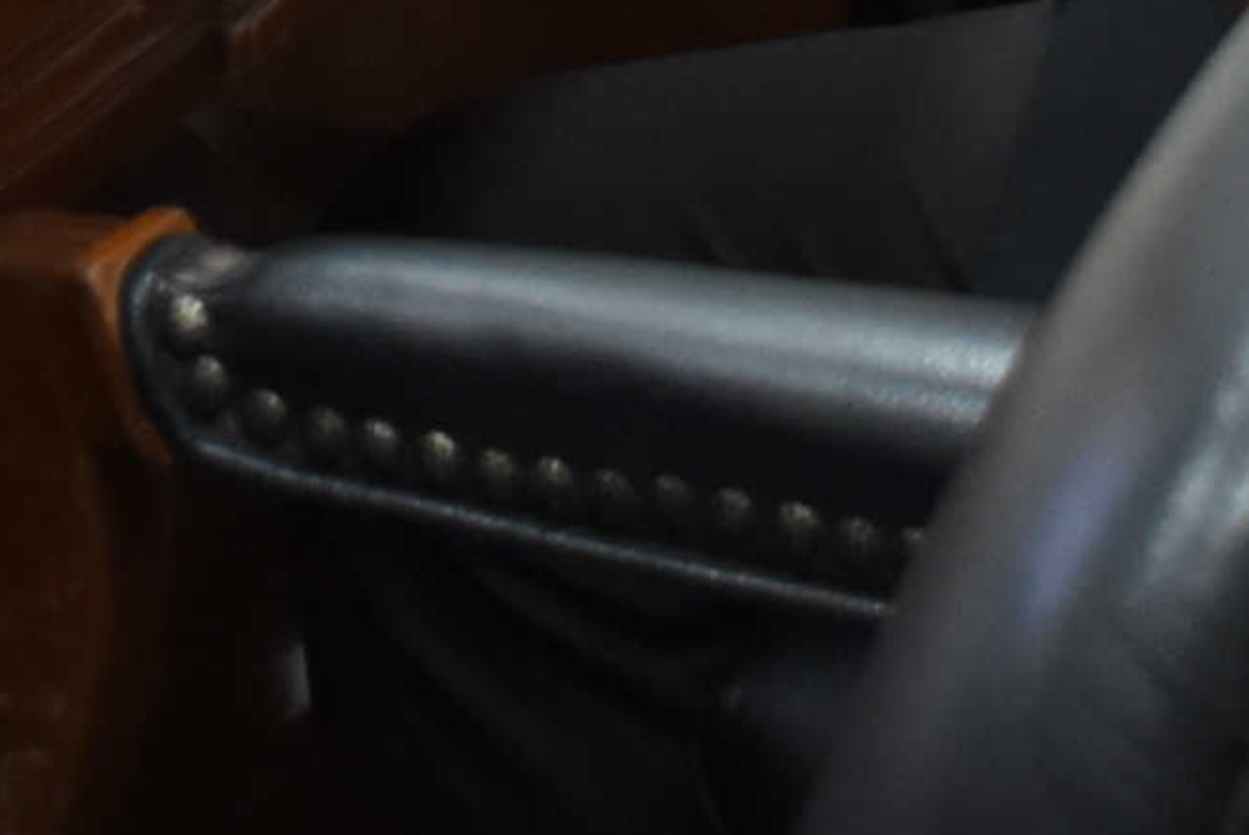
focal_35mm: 268
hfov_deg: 7.6
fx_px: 9304
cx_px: -283
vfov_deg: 4.8
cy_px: -1989
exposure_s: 1/80
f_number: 5
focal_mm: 26
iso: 1600
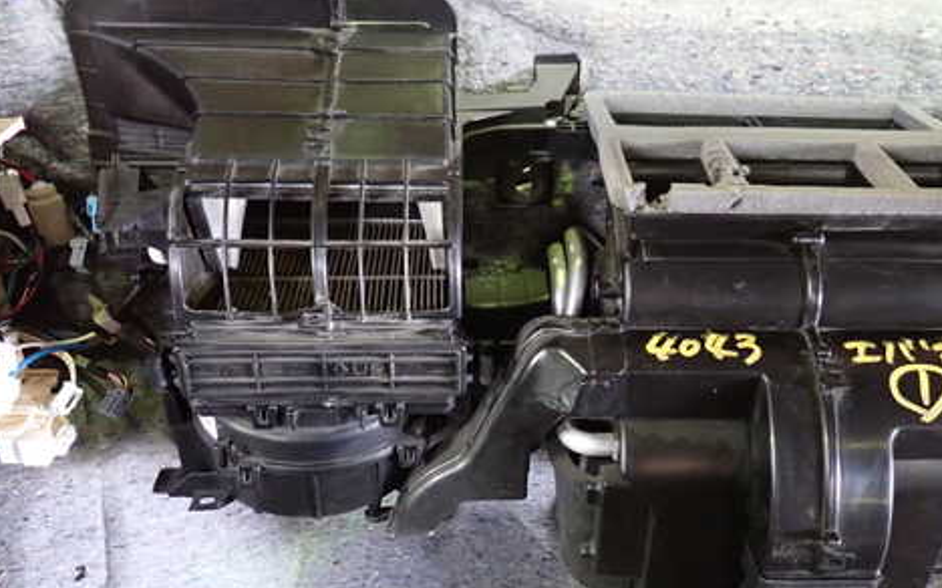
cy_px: 322
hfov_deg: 56.5
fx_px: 872
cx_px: 531
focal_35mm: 34
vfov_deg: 37.2
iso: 800
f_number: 2
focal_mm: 4.5
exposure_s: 1/25
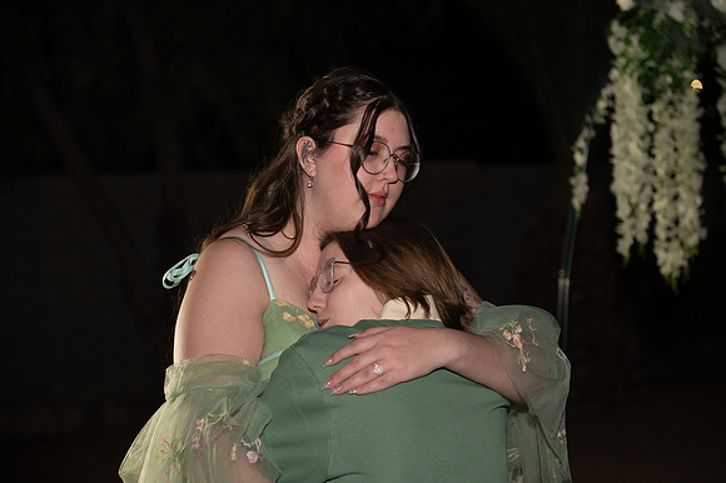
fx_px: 1411
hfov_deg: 28.9
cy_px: 242
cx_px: 363
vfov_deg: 19.4
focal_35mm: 70
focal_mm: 70
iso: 1000
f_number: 3.5
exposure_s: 1/160
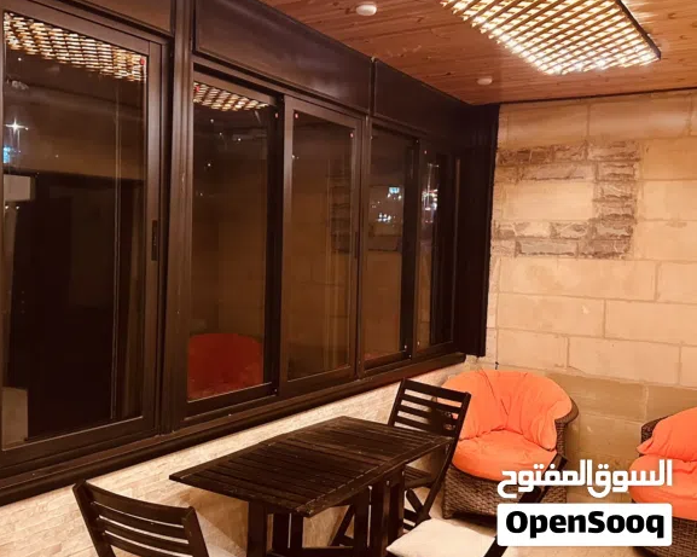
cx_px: 315
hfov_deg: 65.9
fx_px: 536
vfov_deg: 54.9
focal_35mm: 26
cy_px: 285
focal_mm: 6.86
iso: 1000
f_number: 1.78
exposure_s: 1/33
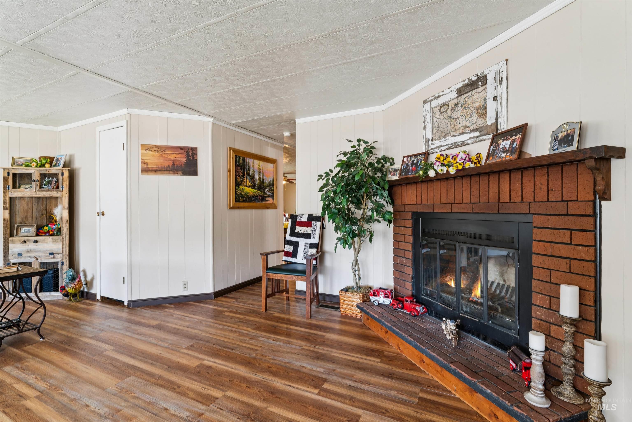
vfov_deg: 72.1
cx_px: 316
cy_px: 211
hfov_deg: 95.0
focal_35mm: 16
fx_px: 290
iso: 400
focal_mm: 16.5
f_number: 13
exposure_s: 1/2.5
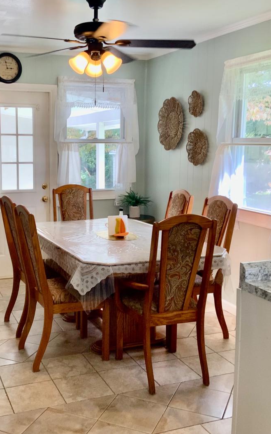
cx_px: 90
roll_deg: +0.6
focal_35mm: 42
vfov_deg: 47.2
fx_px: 496
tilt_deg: -12.4
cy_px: 212
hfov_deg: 30.3
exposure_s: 1/120
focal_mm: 3
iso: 50
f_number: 1.8
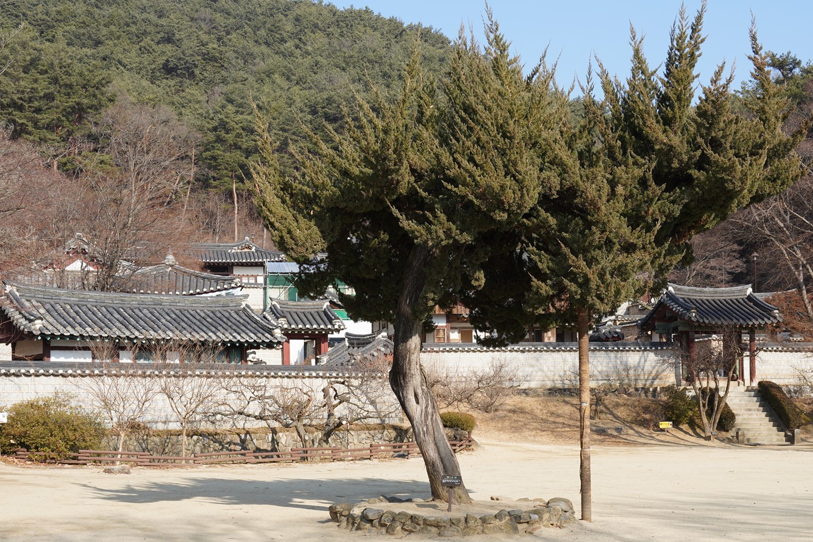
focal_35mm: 56
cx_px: 479
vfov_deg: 24.0
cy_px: 379
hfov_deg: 35.5
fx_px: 1265
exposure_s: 1/100
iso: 160
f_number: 13
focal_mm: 40
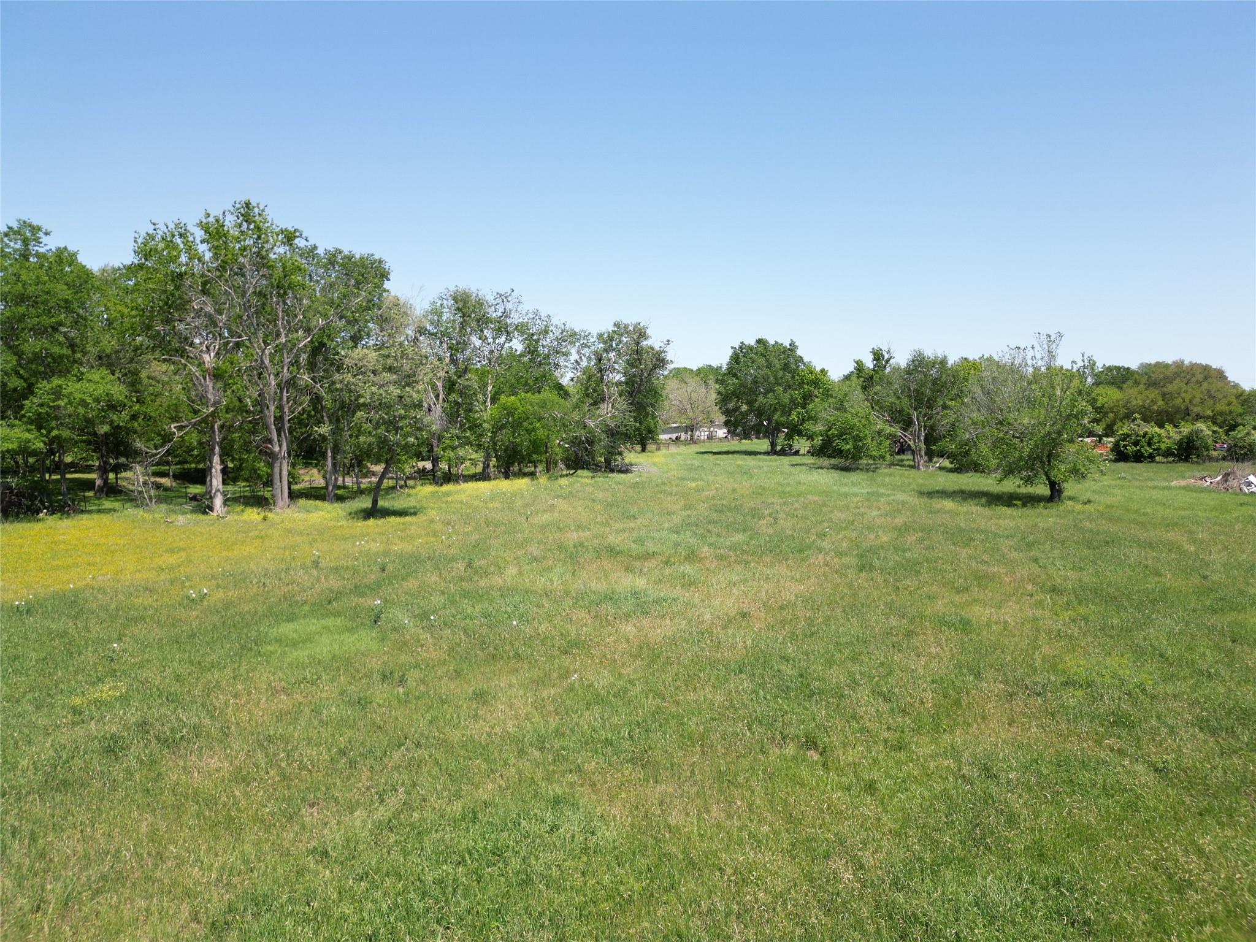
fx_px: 871
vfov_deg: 56.8
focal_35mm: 24
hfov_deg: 71.6
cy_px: 471
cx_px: 628
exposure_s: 1/1600
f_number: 1.7
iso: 110
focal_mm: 6.72
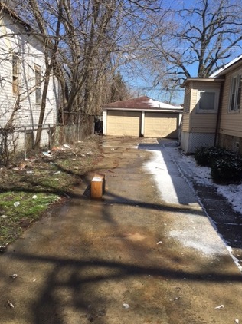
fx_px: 308
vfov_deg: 55.3
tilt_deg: -5.3
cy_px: 152
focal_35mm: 33
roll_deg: -2.2
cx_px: 137
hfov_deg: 42.8
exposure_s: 1/1647
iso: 32
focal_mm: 4.15
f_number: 2.2
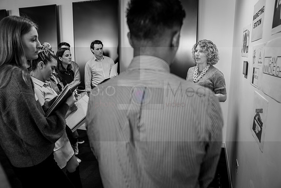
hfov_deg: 68.5
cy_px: 94
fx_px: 207
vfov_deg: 48.8
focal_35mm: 26
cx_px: 140
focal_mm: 26
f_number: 2.8
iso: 100
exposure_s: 1/40
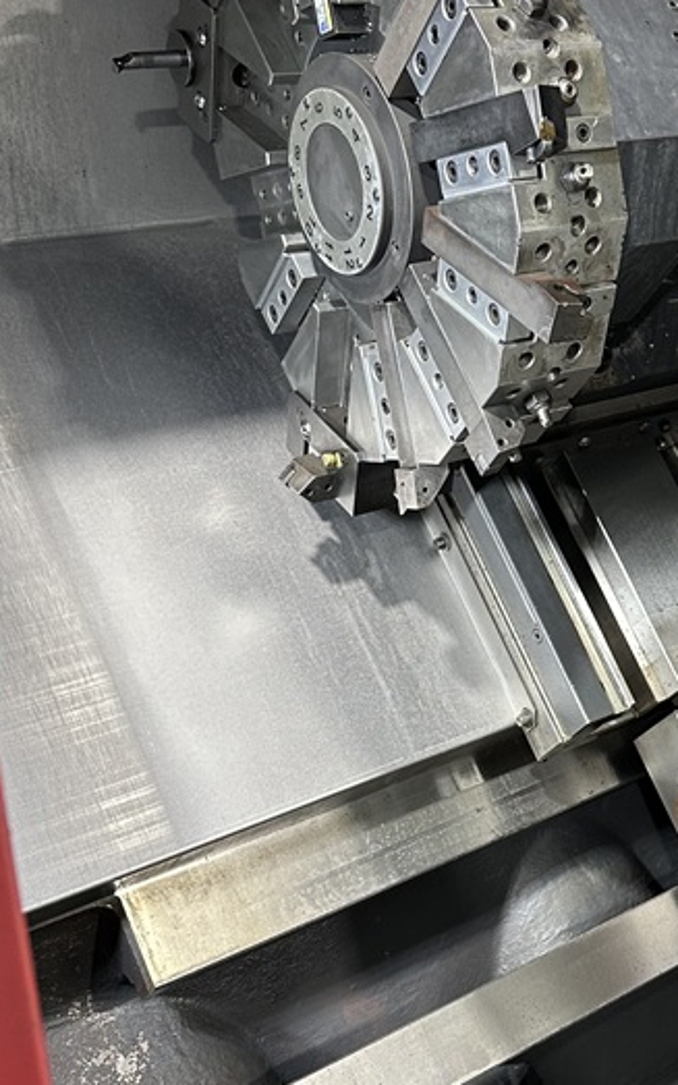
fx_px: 1478
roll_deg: -1.6
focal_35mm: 50
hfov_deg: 24.7
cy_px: 537
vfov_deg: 40.3
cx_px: 675
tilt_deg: -21.8
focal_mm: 6.86
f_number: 1.78
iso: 160
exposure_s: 1/60
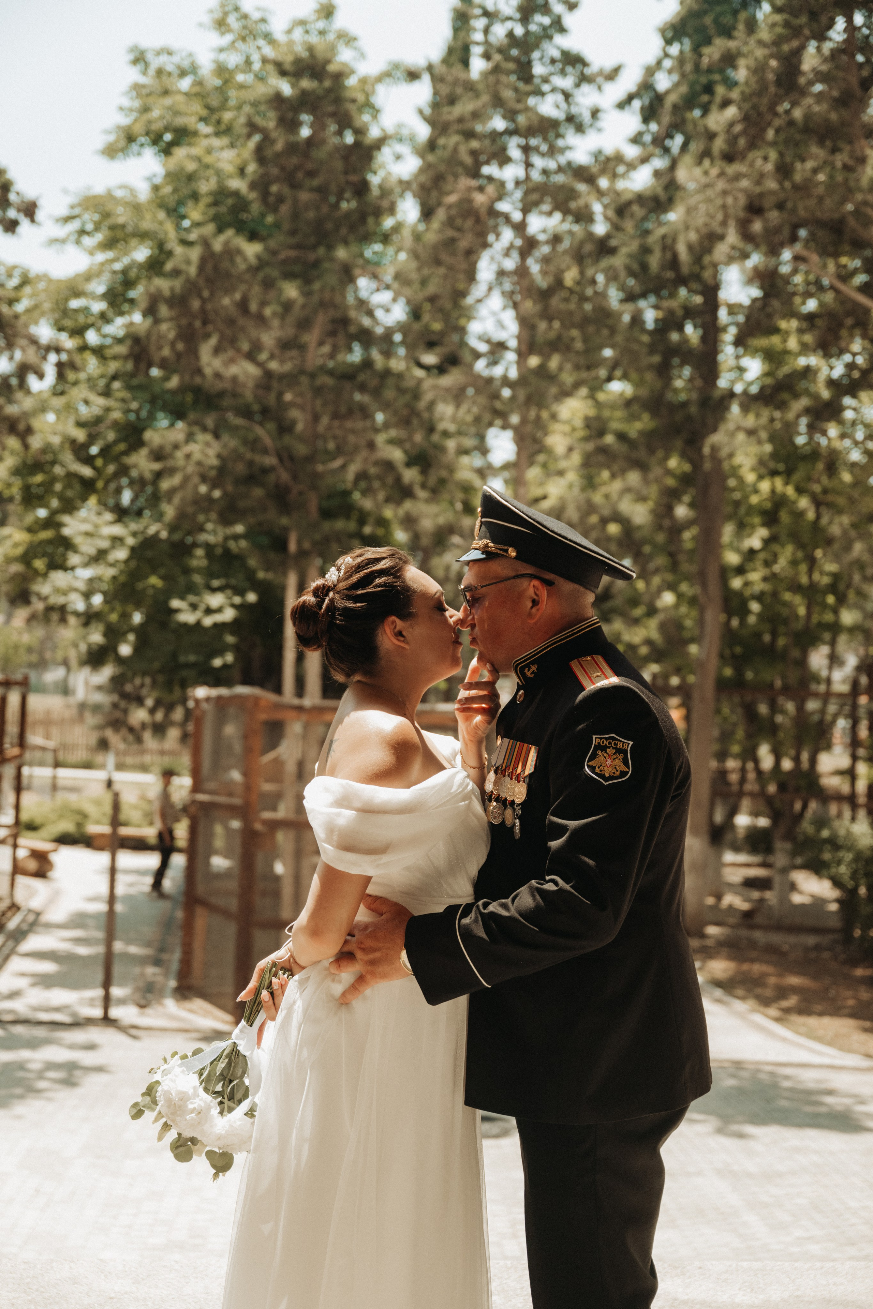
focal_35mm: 43
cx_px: 436
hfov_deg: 31.2
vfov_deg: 45.4
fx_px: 1564
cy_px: 654
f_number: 2.8
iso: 800
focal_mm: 43
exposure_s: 1/320
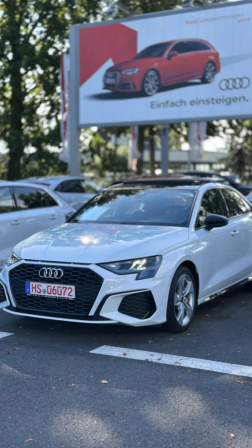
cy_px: 224
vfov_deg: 39.2
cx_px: 113
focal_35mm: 53
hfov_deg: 22.6
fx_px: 630
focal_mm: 6.86
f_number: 1.78
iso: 80
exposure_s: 1/1227
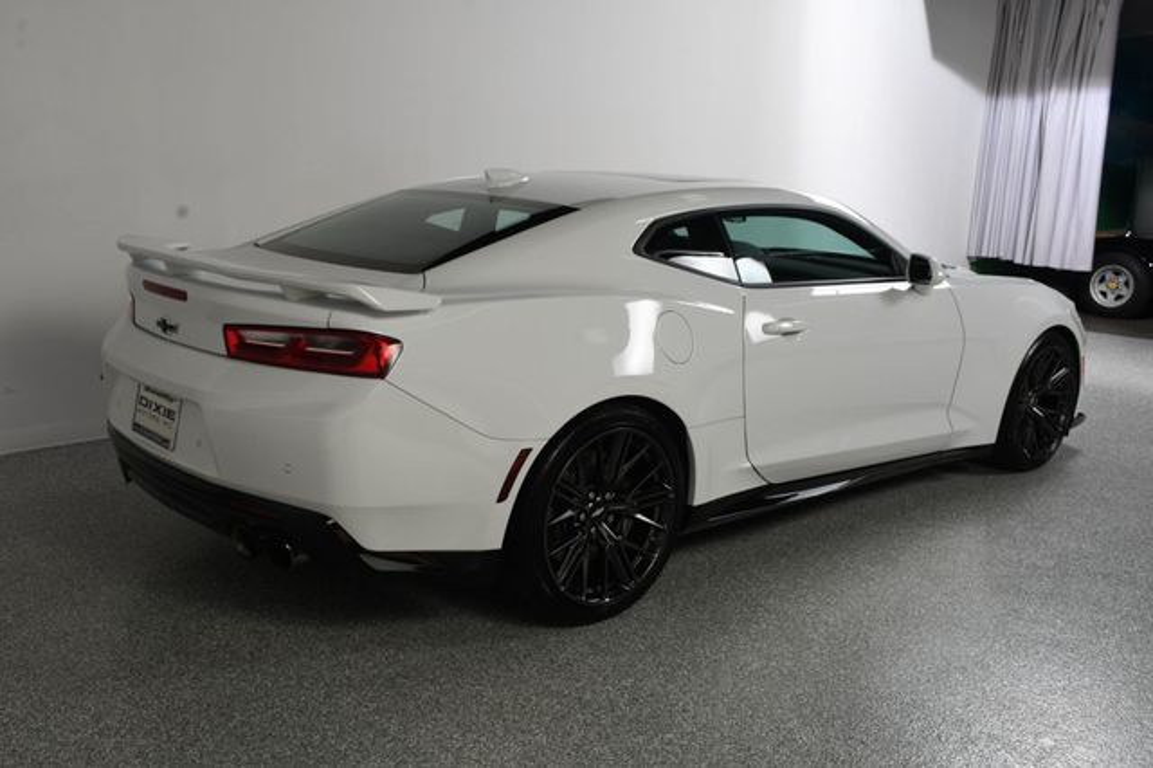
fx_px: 1152
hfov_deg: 53.2
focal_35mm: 36
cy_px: 384
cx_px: 576
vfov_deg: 36.8
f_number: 13
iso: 100
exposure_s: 1/160
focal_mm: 24
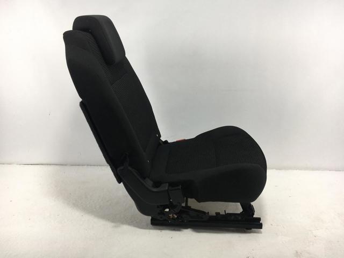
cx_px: 172
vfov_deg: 48.2
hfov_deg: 61.7
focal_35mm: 29
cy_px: 129
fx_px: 288
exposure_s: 1/430
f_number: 2.2
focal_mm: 4.15
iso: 25
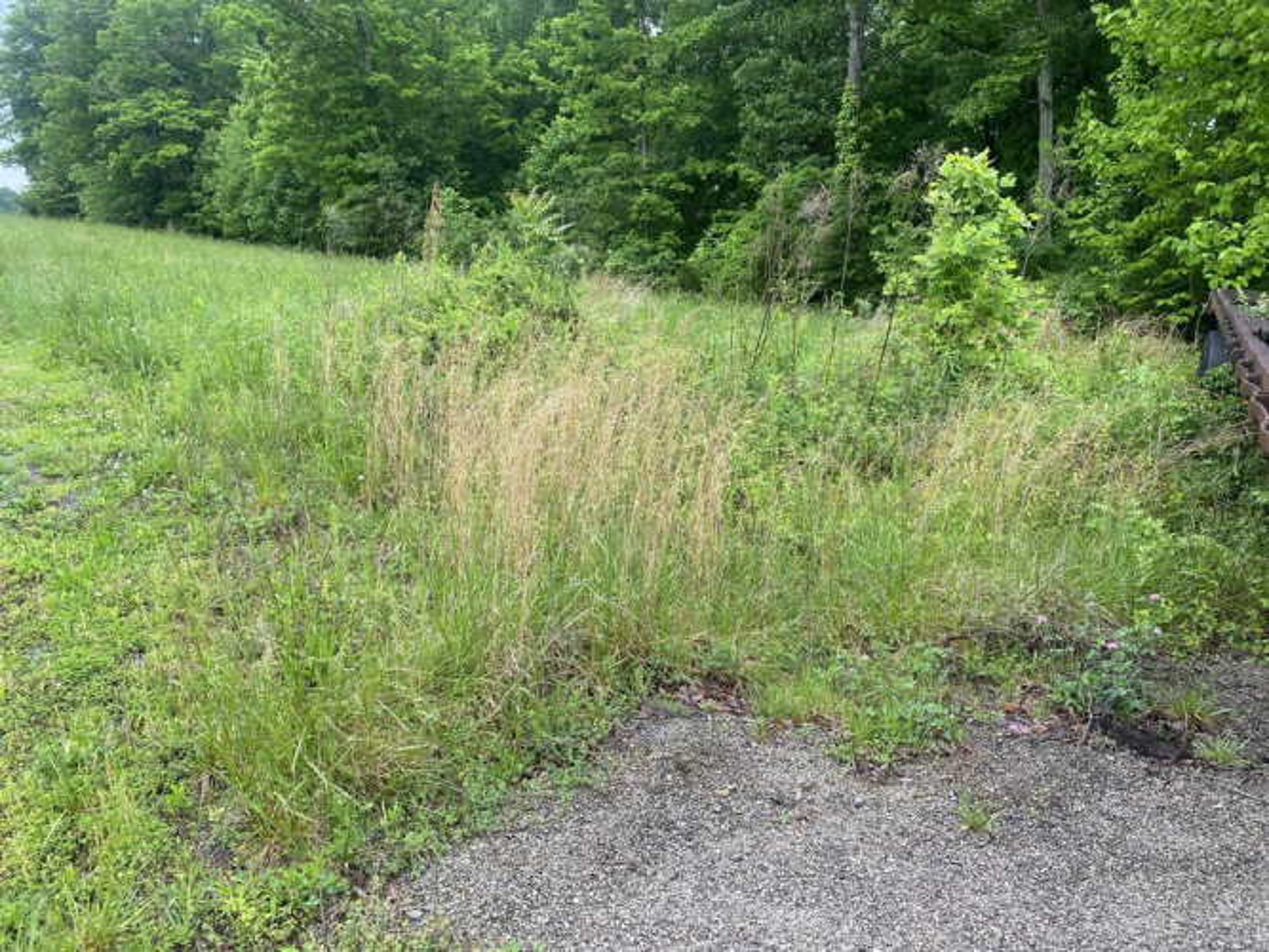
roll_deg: +0.0
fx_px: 953
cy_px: 476
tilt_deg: -10.6
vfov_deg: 53.0
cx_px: 634
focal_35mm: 26
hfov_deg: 67.3
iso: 32
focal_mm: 4.25
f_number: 1.8
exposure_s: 1/437
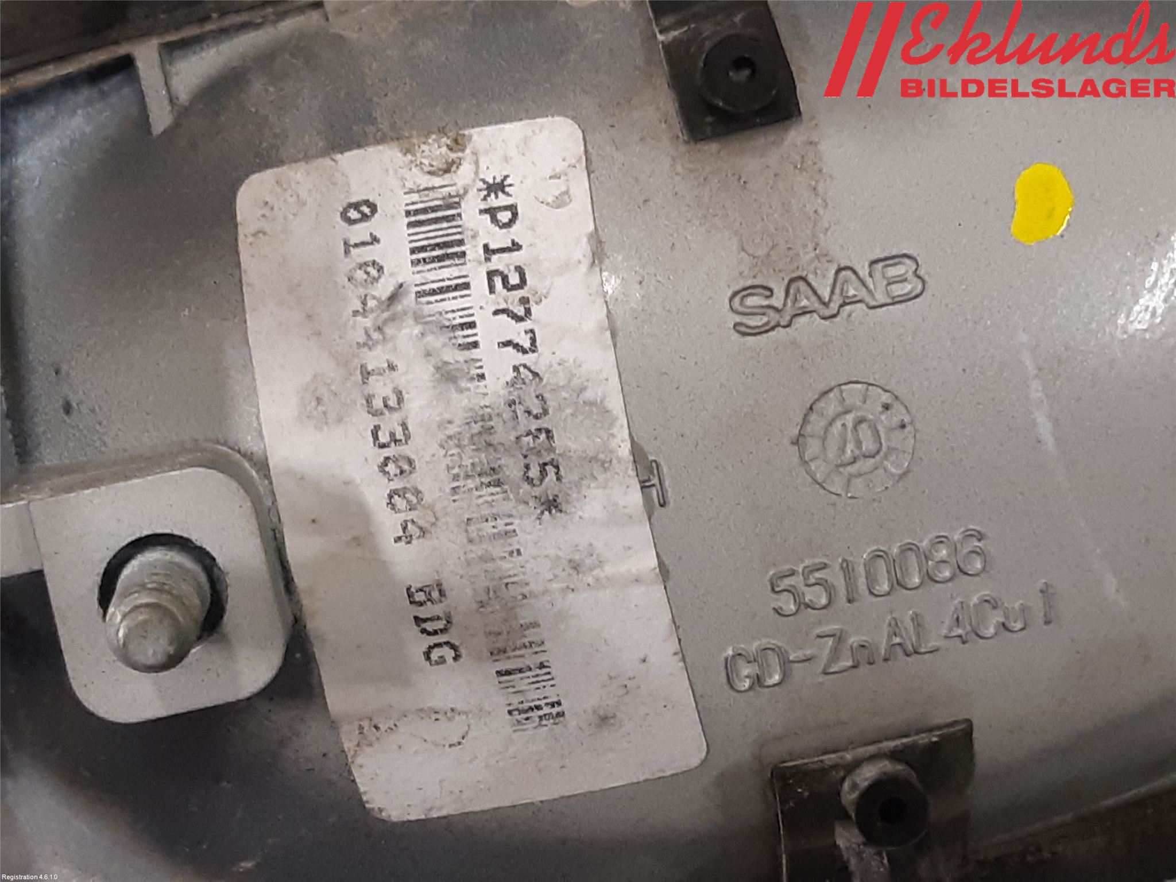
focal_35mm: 26
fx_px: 883
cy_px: 441
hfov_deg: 67.3
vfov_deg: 53.1
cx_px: 588
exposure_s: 1/50
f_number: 1.7
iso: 200
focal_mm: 3.93
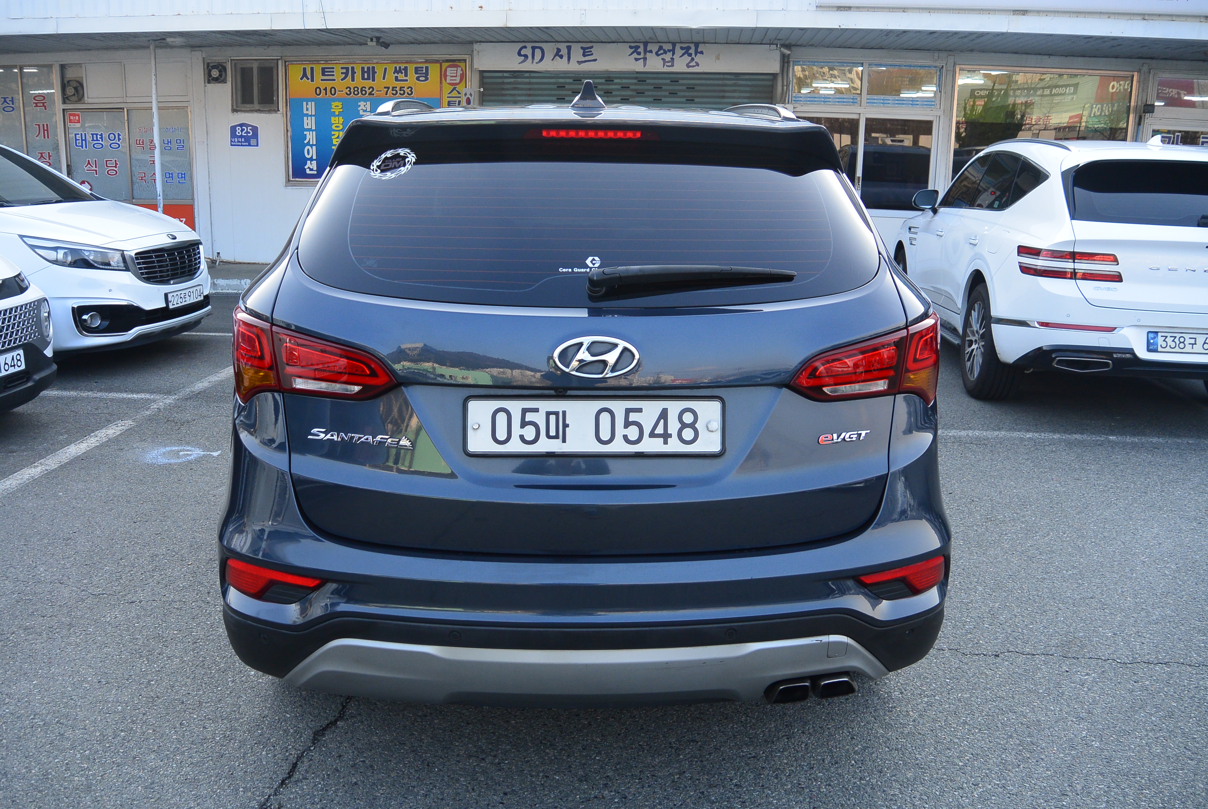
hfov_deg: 63.6
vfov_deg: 45.1
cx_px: 604
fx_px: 974
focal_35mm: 29
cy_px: 404
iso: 200
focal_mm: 11
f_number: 4
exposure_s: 1/250
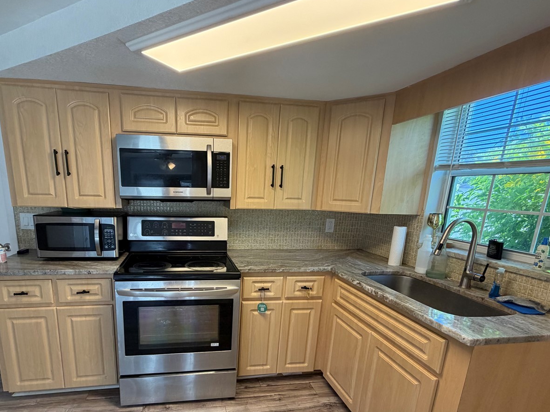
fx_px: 302
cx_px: 231
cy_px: 259
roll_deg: -1.2
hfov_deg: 84.0
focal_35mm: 19
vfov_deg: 67.6
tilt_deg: -13.4
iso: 200
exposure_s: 1/120
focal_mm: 2.22
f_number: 2.2
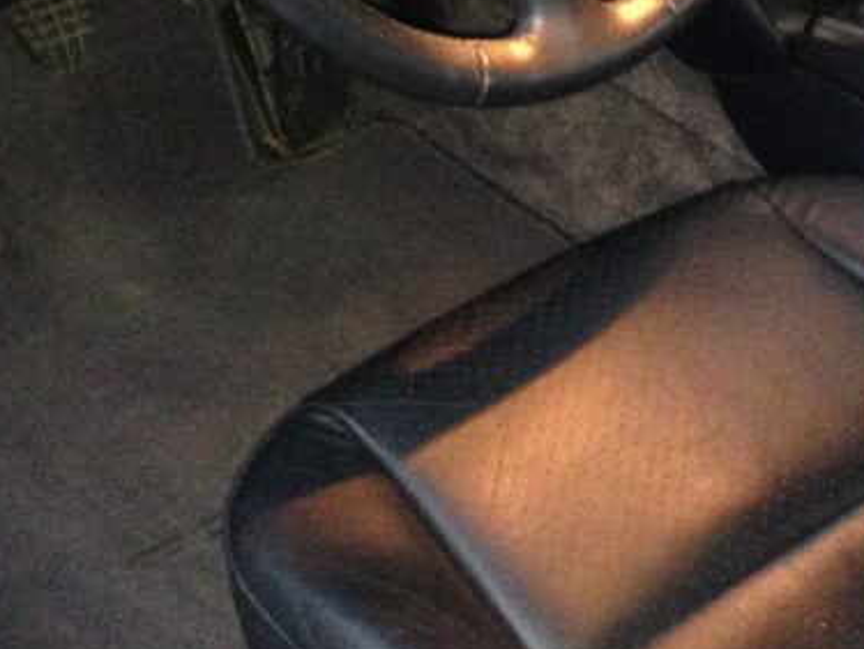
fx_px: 2249
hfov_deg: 21.1
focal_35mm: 90
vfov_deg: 16.3
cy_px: 147
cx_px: 823
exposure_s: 1/16
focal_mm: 4.12
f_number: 2.4
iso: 400
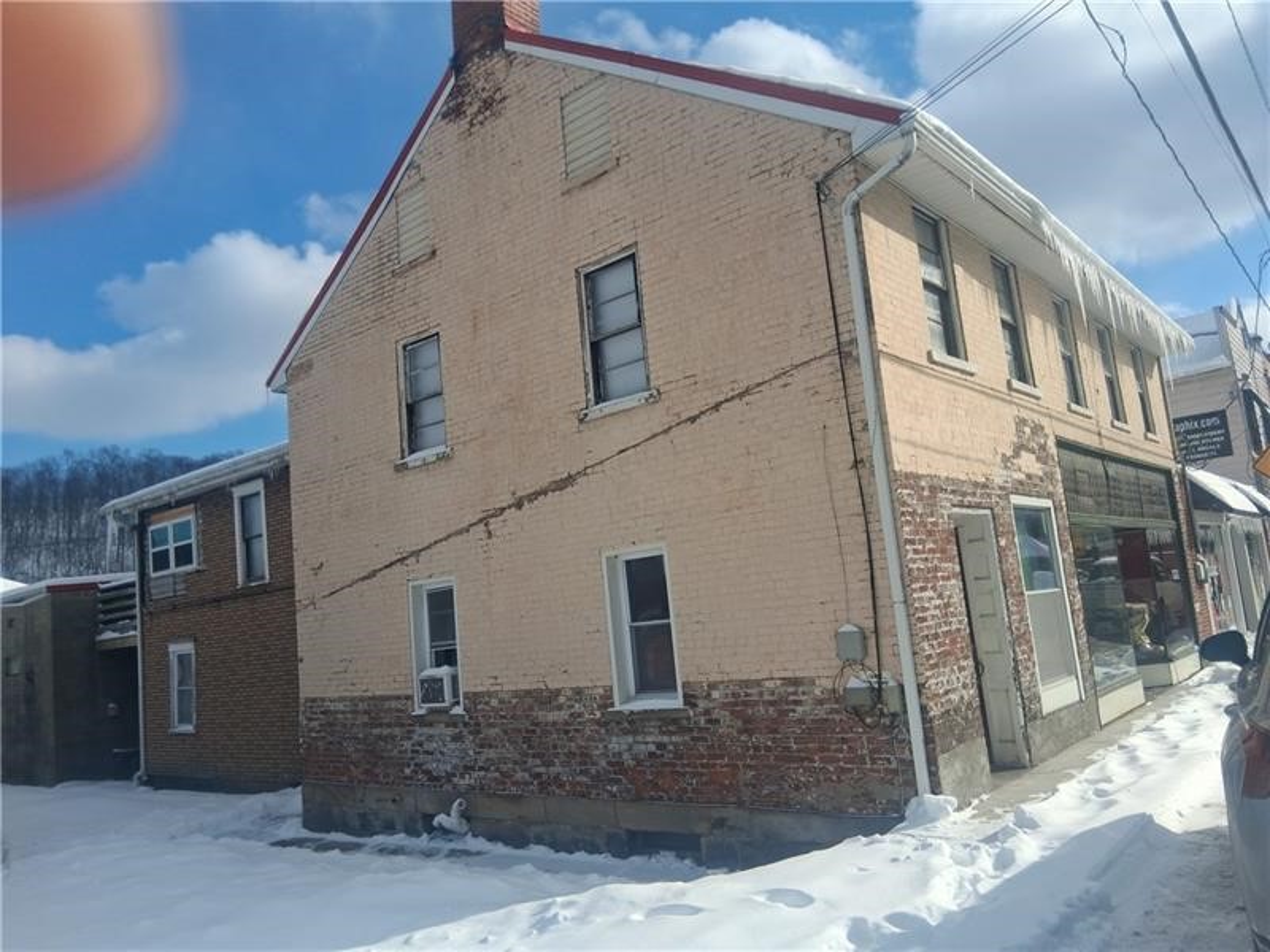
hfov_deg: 67.3
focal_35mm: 26
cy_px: 476
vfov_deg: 53.1
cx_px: 635
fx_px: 954
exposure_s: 1/980
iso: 25
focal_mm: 3.98
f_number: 1.8
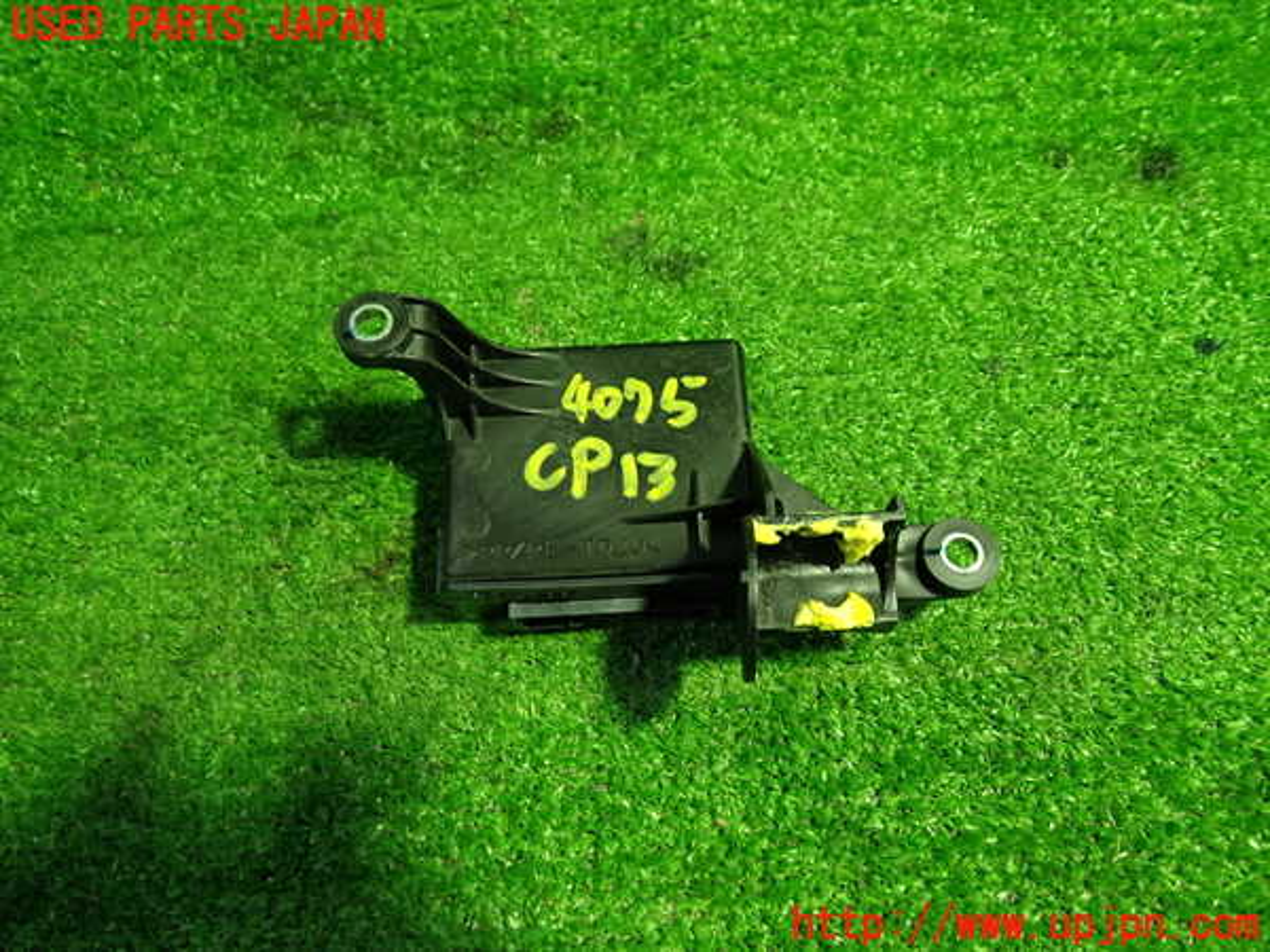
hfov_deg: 60.0
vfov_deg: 46.8
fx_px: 1101
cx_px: 635
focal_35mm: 30
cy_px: 476
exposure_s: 1/30
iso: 320
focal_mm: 5.4
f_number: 2.3
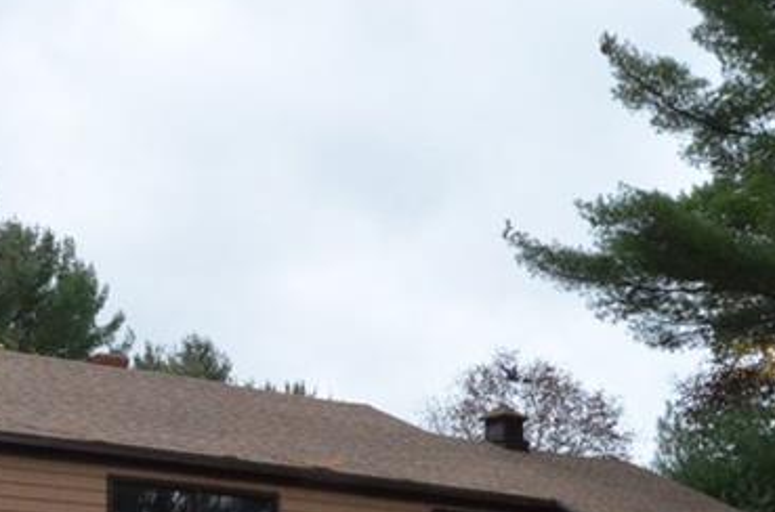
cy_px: 551
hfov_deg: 25.1
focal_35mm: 75
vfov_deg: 17.5
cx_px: -82
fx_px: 1610
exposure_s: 1/320
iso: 3200
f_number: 22
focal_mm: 18
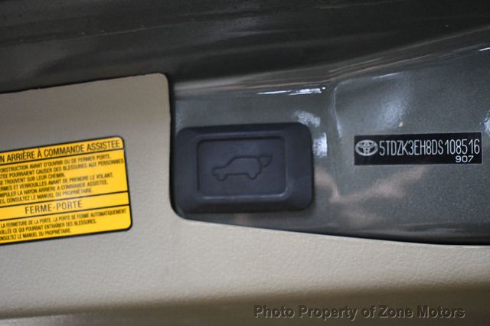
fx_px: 694
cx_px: 245
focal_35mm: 51
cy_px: 163
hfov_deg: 38.9
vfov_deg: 26.5
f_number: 4.5
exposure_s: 1/80
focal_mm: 34
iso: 3200
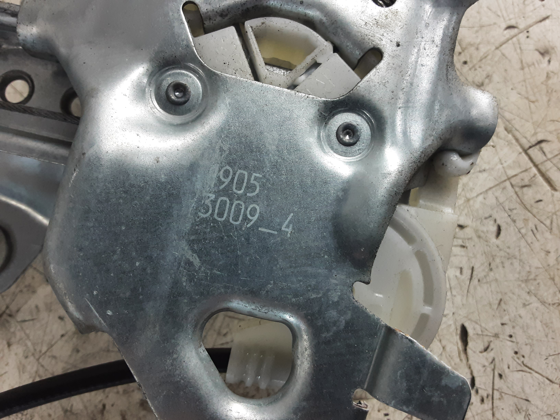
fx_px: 437
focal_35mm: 27
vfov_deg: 51.4
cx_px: 280
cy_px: 210
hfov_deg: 65.3
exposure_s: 1/50
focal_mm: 2.91
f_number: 1.9
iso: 100
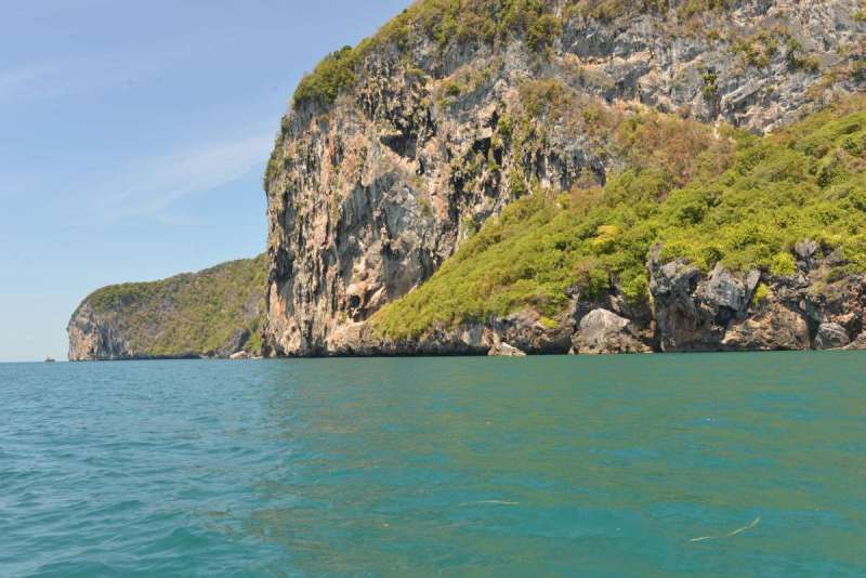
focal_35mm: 29
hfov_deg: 63.6
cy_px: 289
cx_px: 433
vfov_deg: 45.0
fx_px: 698
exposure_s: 1/400
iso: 1600
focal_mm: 29
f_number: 10
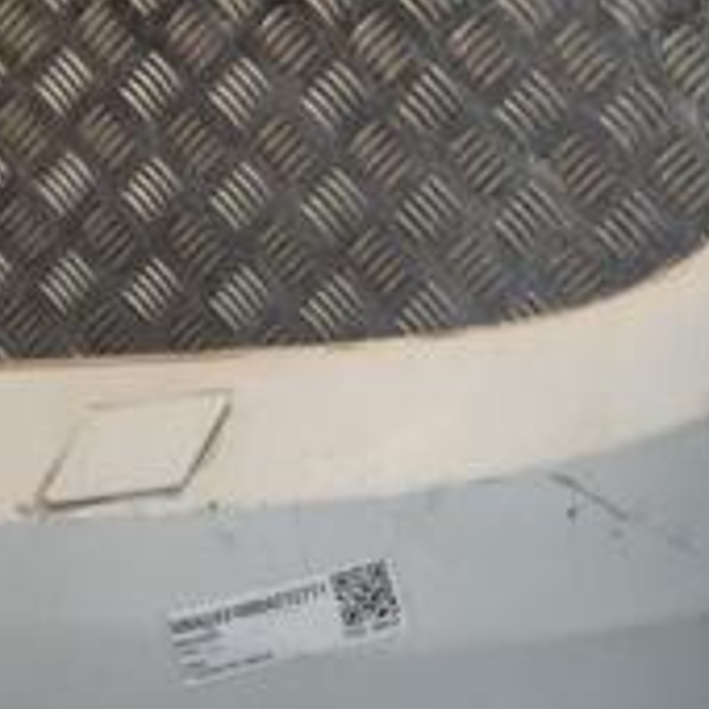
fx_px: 2503
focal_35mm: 108
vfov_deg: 16.1
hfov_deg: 16.1
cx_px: 184
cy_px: 492
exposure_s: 1/200
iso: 800
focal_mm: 24
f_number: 8
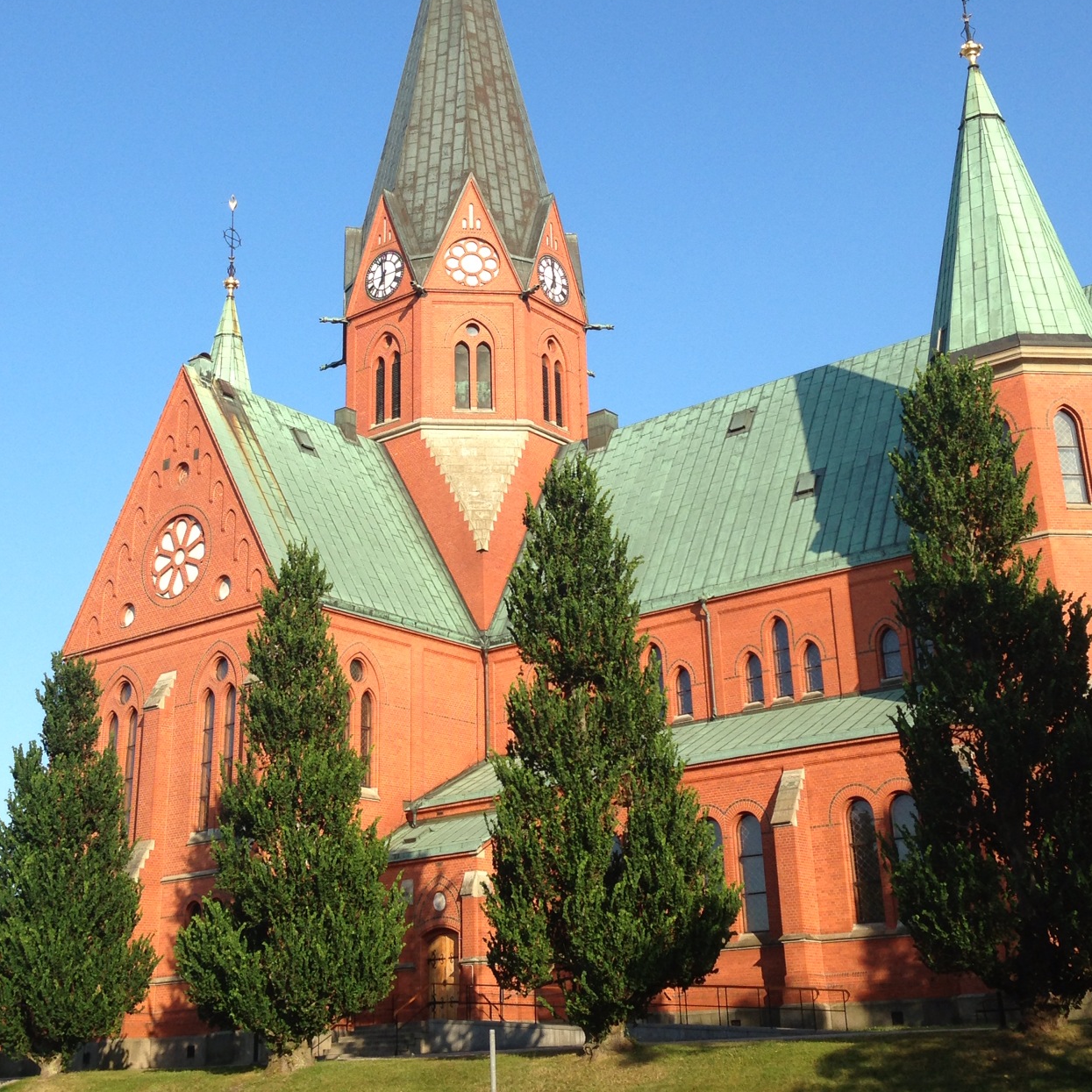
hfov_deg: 35.4
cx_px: 546
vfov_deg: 35.1
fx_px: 1713
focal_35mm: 48
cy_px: 397
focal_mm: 4.13
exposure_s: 1/742
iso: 50
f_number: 2.4
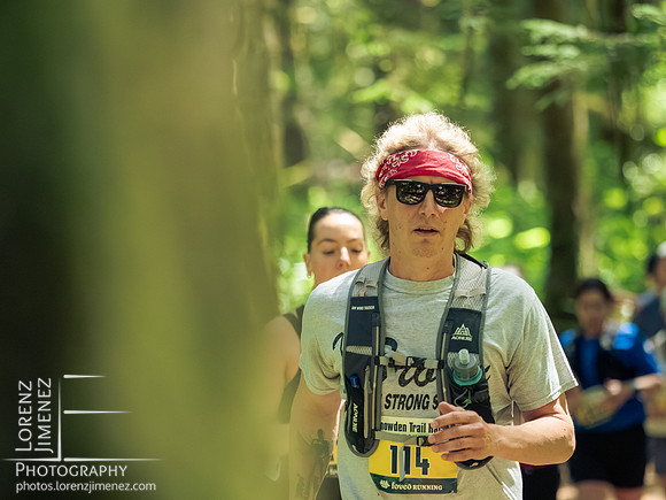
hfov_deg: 7.6
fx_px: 5002
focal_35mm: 260
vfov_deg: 5.7
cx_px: 333
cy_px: 250
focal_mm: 130
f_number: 2.8
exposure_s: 1/800
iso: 5000
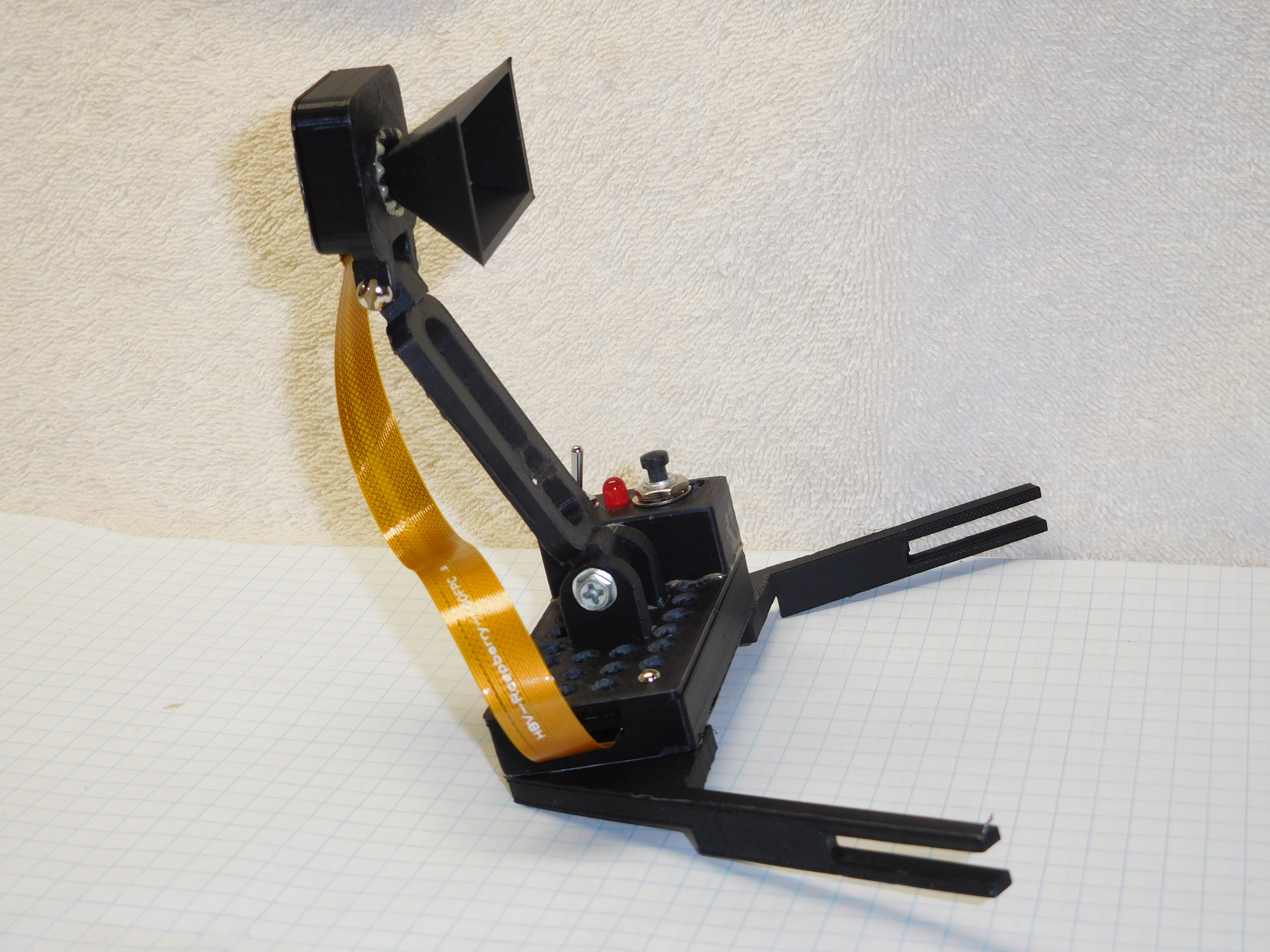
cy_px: 476
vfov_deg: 23.7
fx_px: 2275
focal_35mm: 62
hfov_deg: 31.2
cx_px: 635
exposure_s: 1/40
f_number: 4.4
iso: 125
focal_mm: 11.1
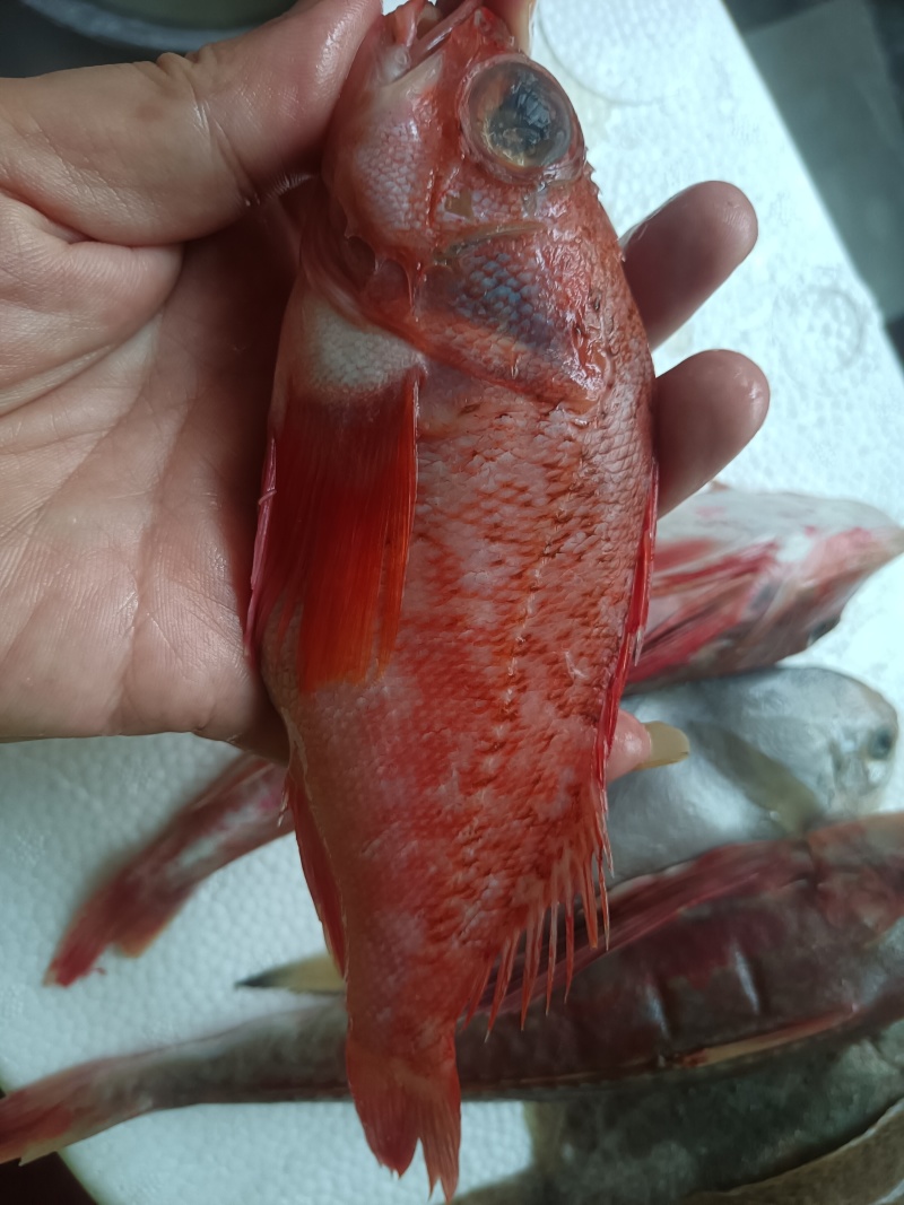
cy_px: 602
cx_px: 452
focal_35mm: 26
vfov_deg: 67.3
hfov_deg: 53.1
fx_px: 906
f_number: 1.8
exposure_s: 1/33.3
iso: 554
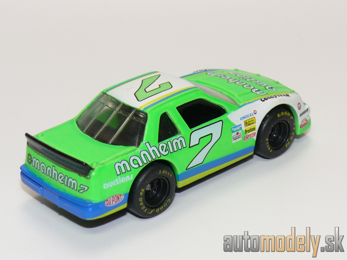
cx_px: 174
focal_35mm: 112
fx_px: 1123
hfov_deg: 17.6
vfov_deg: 13.2
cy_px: 130
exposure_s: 1/30
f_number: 4
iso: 100
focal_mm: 14.1
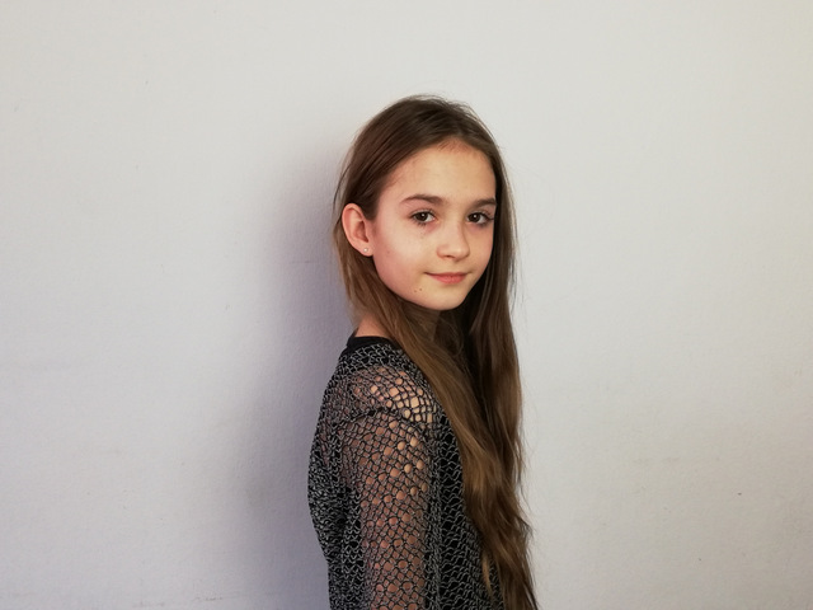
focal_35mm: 34
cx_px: 406
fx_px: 799
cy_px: 305
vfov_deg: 41.8
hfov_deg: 54.0
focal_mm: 3.81
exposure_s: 1/50
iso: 125
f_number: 2.2
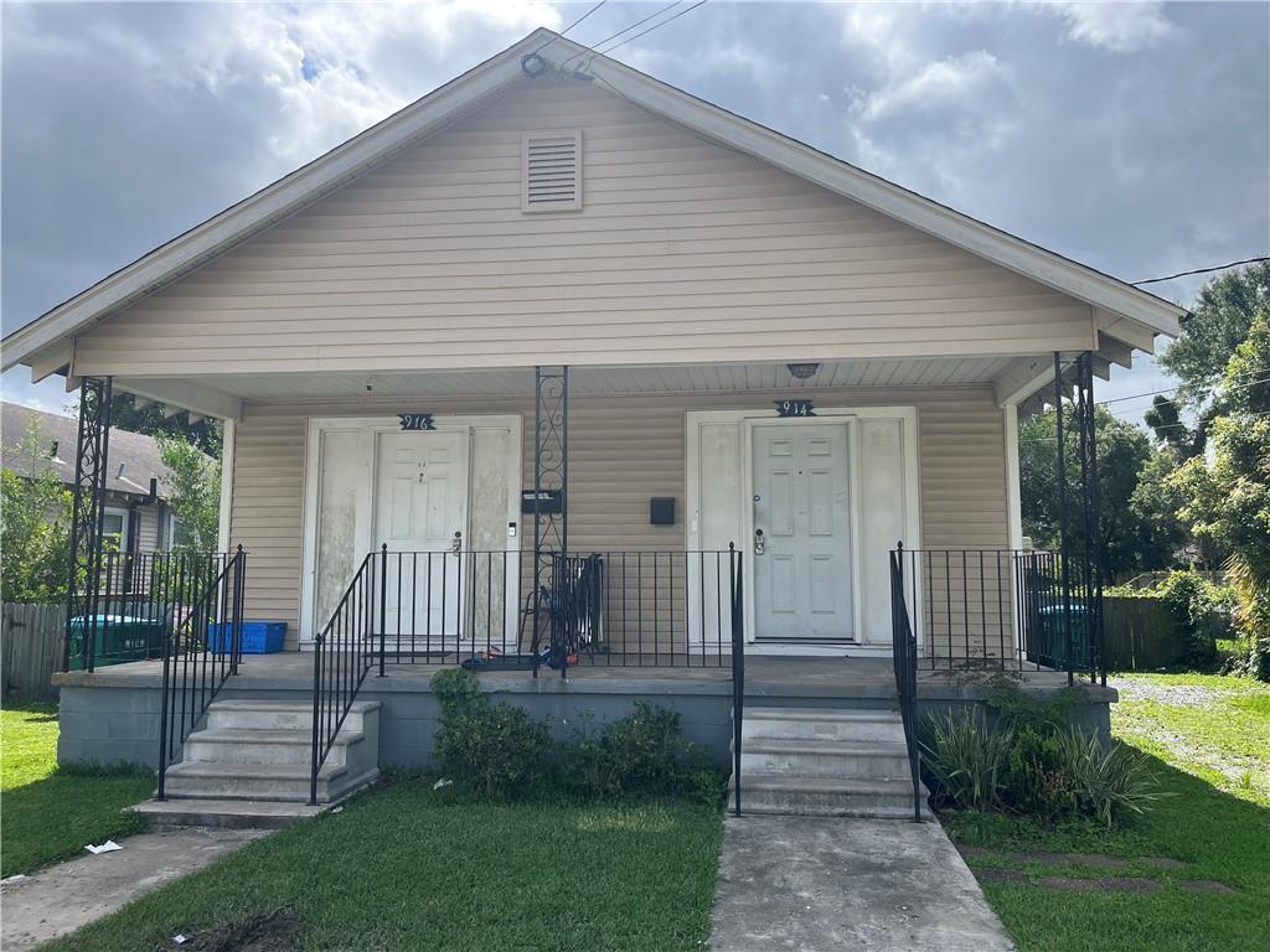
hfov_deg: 67.3
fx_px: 954
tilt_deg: +4.8
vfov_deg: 53.1
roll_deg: +0.1
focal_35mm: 26
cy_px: 476
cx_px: 635
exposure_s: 1/3135
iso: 50
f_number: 1.6
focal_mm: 5.1
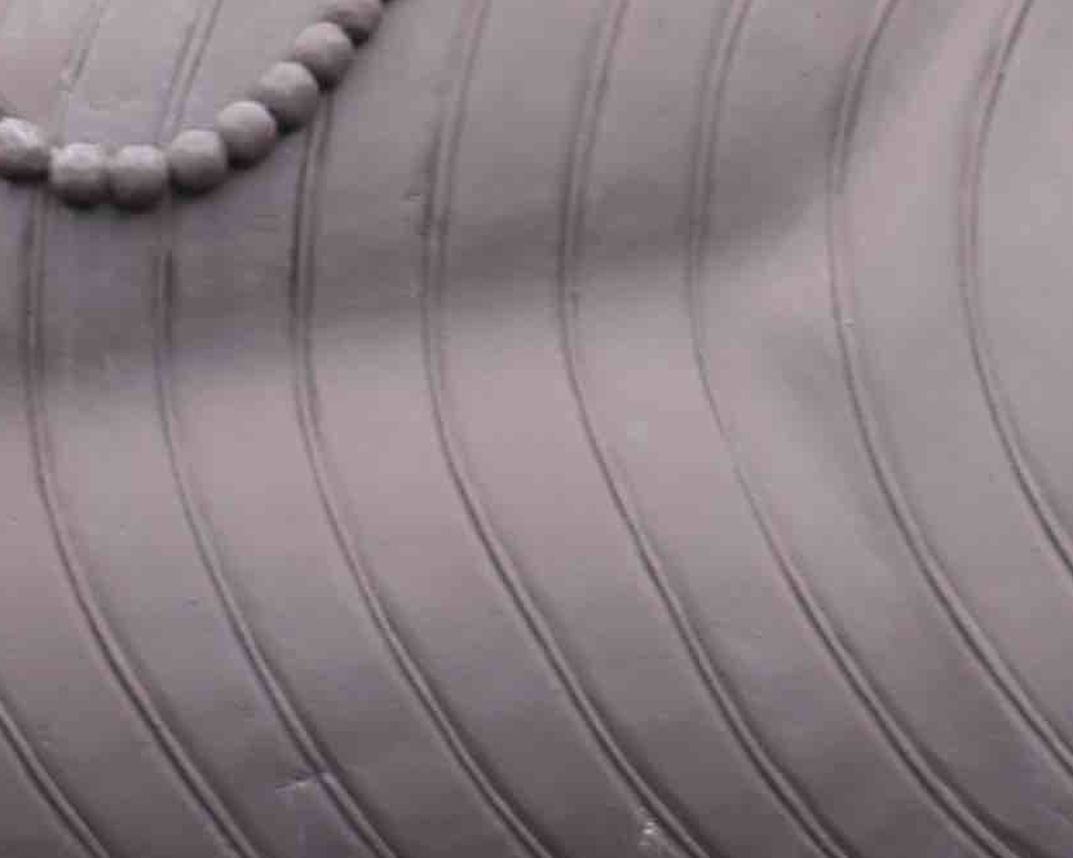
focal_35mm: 376
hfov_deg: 5.1
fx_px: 11941
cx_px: 937
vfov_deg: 4.1
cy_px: -814
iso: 50
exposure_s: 1/100
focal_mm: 55
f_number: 1.8
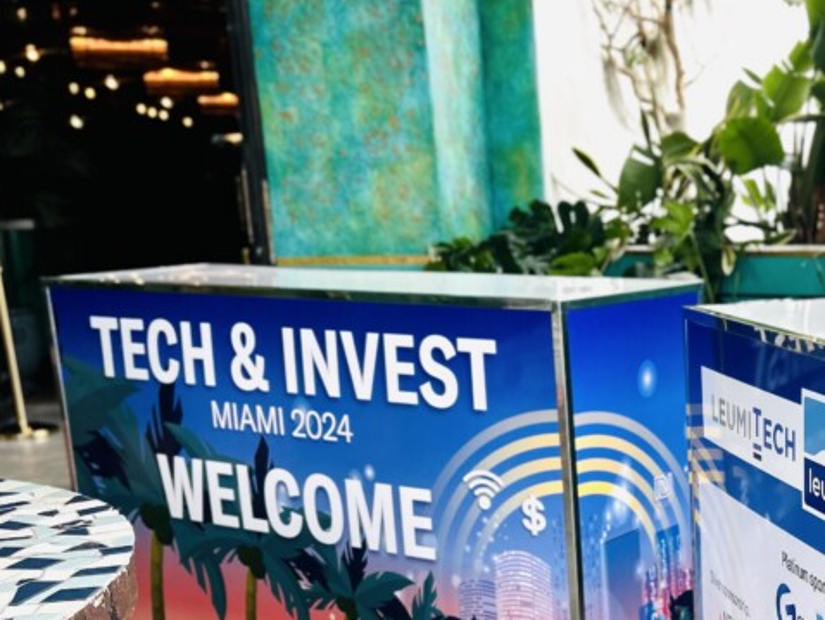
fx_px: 1383
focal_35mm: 58
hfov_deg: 31.4
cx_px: 772
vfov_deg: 24.8
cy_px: 499
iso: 40
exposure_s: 1/161
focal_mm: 5.7
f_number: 1.5
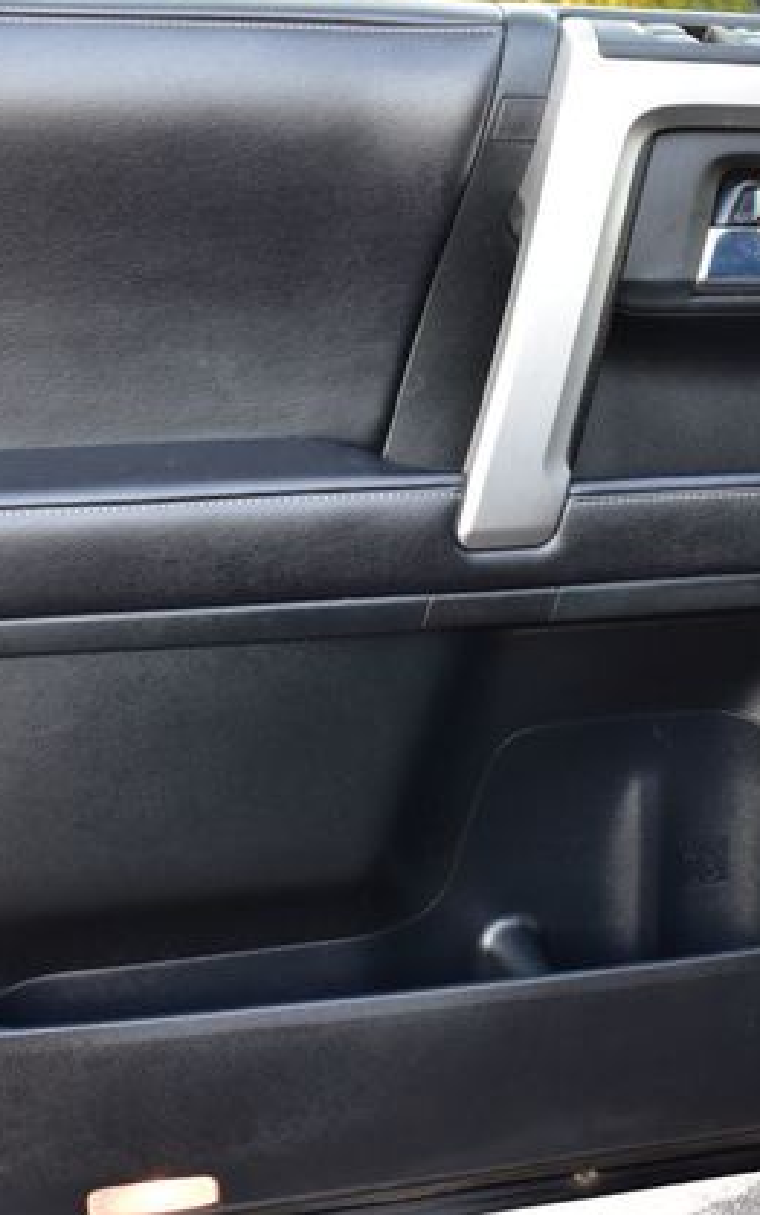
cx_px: 444
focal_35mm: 56
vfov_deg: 36.3
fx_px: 1855
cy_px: 600
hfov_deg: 23.1
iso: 720
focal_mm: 24
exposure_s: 1/15
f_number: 6.3
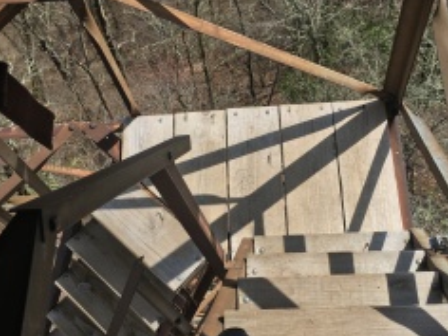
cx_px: 237
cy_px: 211
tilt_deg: -70.2
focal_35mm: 45
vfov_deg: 32.0
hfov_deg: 42.1
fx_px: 582
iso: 25
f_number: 2.2
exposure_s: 1/1637
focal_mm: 4.15
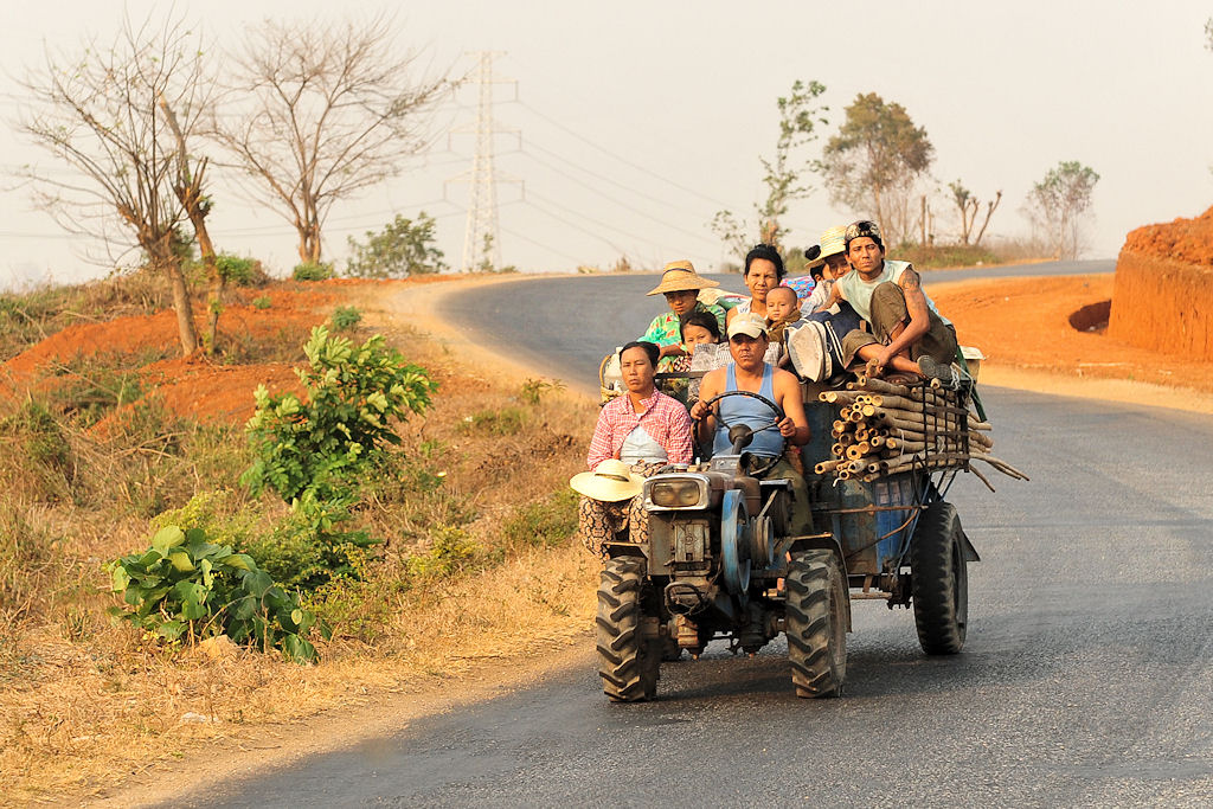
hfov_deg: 28.8
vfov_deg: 19.5
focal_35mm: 70
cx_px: 606
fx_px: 2359
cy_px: 404
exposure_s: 1/1000
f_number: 5
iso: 800
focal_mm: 70
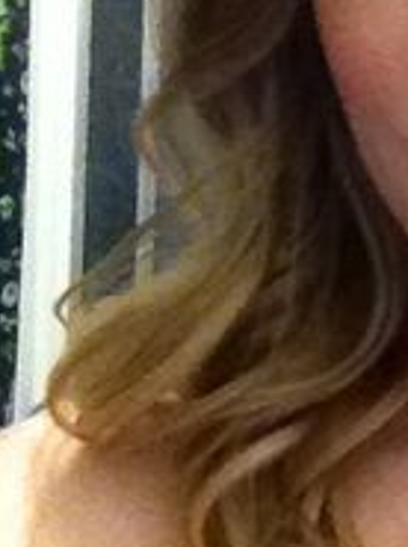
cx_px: 520
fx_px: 1435
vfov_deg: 21.6
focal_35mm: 91
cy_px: 260
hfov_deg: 15.5
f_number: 2.4
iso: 1000
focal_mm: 1.85
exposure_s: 1/24
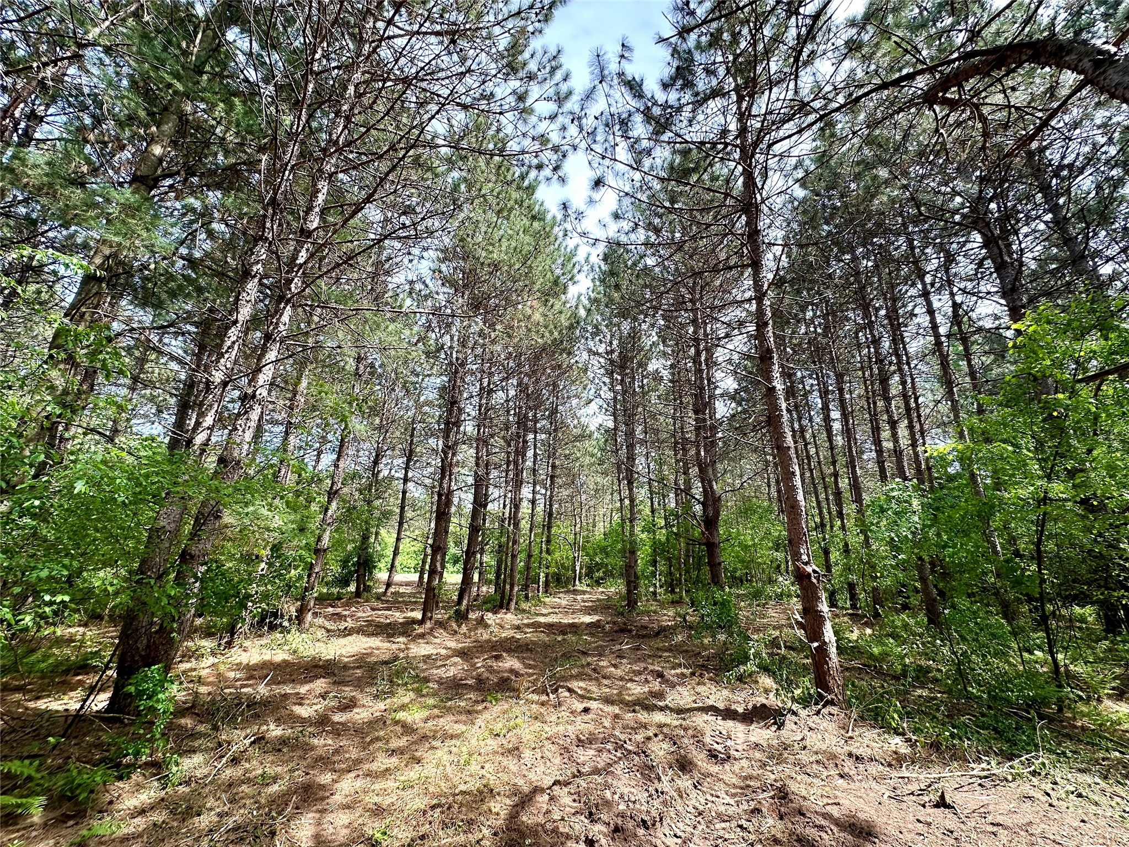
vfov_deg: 85.7
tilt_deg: +17.3
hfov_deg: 102.1
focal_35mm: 14
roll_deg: -0.8
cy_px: 424
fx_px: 457
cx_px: 564
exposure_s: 1/285
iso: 40
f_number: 2.2
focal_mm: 2.22
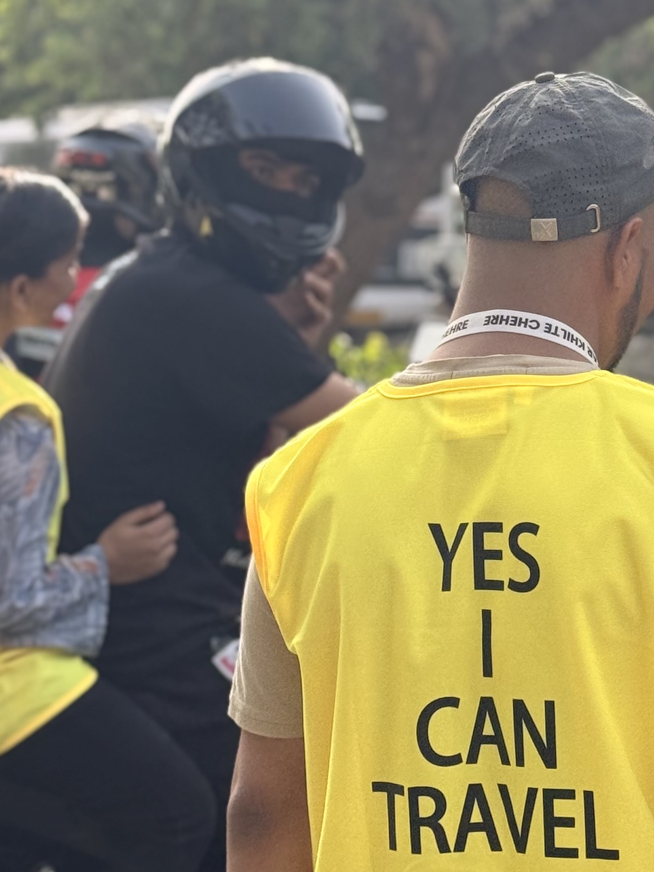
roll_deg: -0.3
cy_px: 313
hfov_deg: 12.4
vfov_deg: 16.8
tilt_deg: -0.7
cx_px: 739
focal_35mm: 117
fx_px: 2947
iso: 64
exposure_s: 1/1307
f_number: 1.78
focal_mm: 6.76
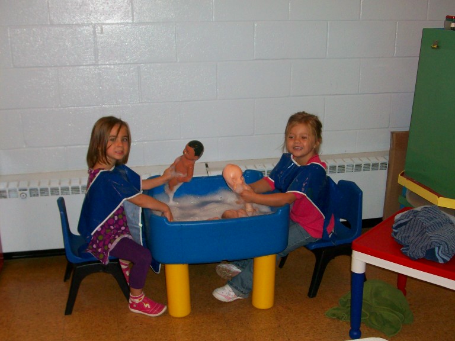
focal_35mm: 42
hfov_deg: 44.8
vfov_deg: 34.3
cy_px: 170
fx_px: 552
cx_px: 228
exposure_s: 1/65.1
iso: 160
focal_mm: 7.1
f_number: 3.2
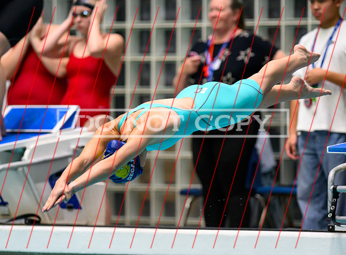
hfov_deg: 5.2
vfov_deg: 3.8
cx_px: 185
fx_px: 3831
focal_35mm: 385
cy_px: 104
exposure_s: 1/800
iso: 2500
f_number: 2.8
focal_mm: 300
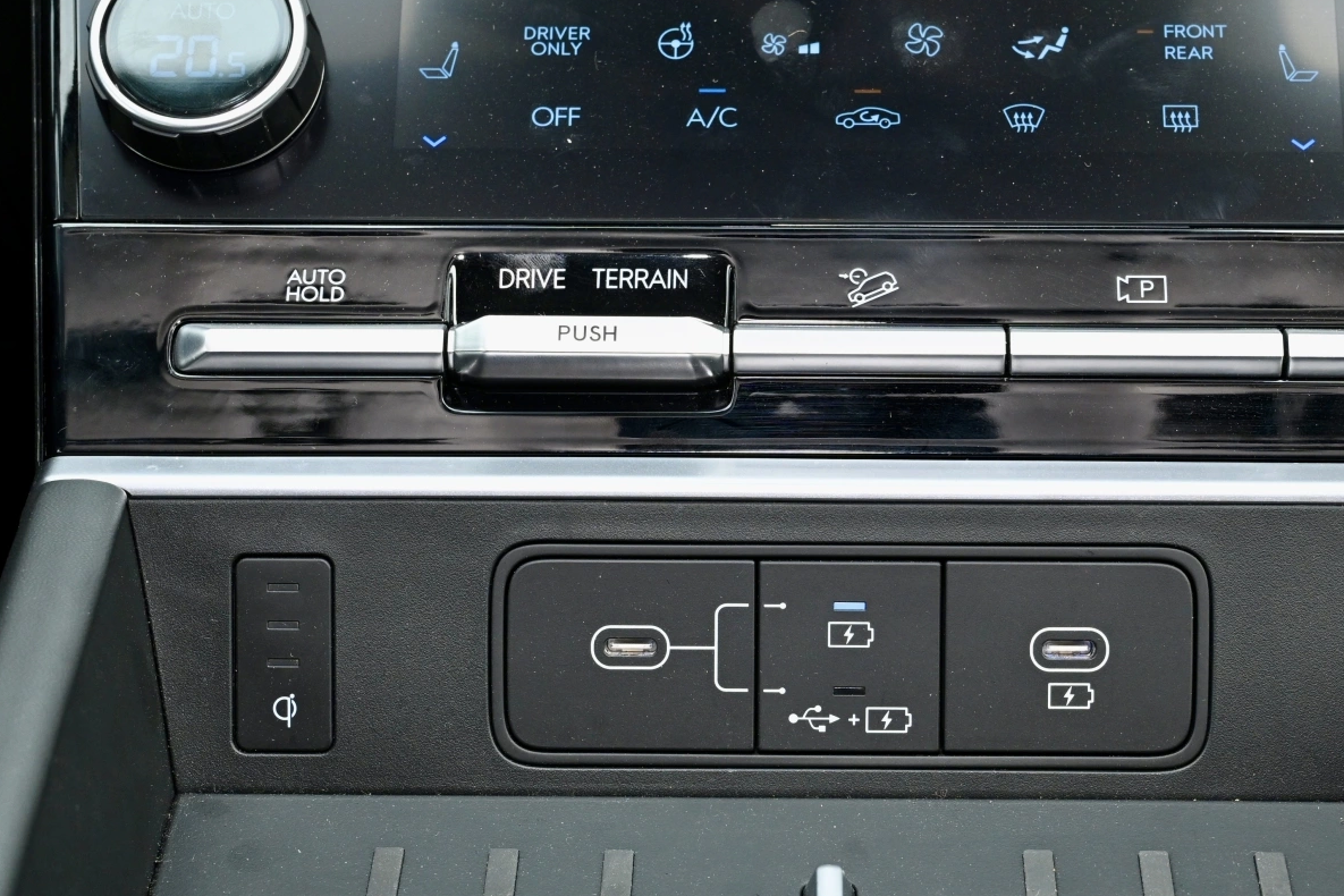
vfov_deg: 16.8
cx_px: 764
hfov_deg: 25.0
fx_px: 3024
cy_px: 559
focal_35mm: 81
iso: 640
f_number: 7.1
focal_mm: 40
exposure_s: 1/200
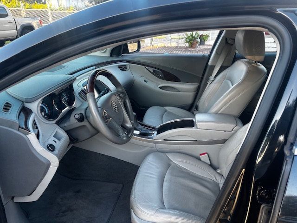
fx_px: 223
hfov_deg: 67.3
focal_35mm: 26
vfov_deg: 53.1
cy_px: 112
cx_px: 148
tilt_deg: -21.9
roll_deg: -0.5
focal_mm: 5.96
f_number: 1.6
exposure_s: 1/121
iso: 64
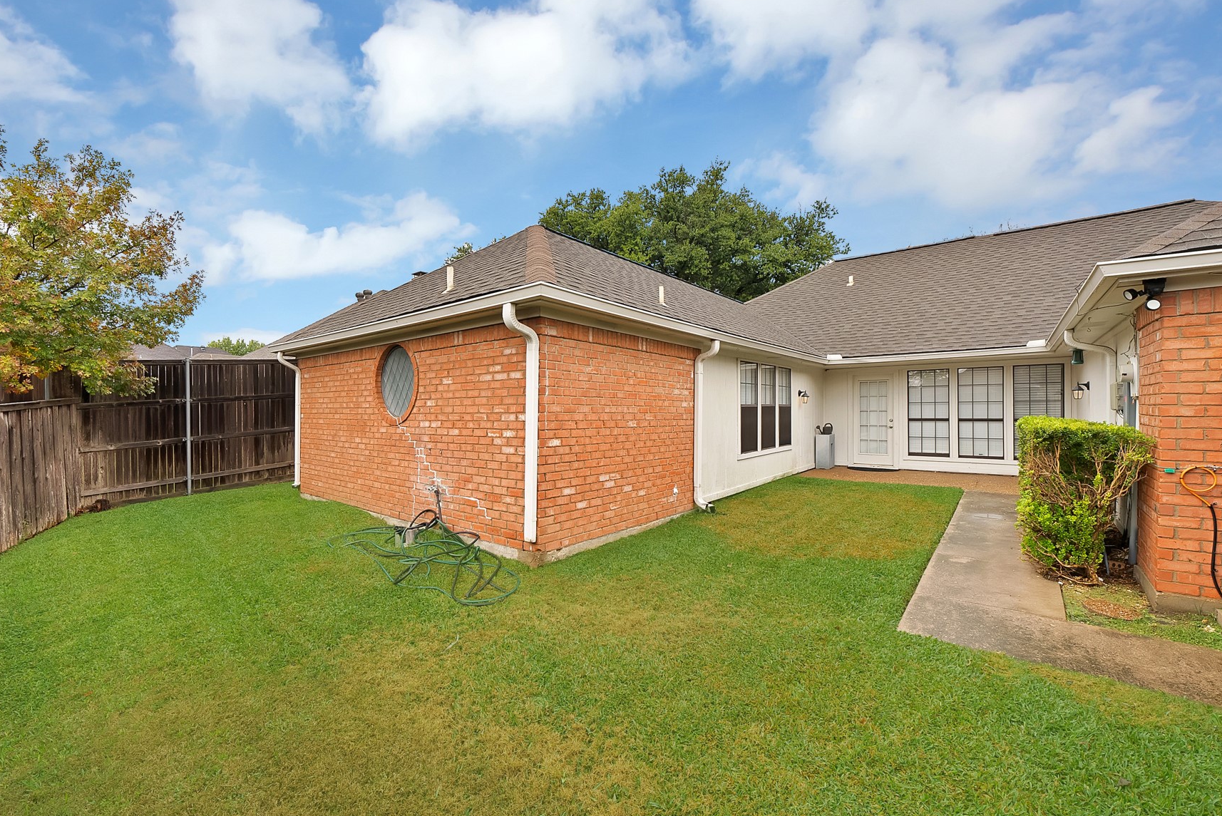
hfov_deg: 104.1
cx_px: 569
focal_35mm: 14
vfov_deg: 81.3
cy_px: 413
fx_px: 475
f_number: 9
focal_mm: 12
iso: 640
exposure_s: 1/60
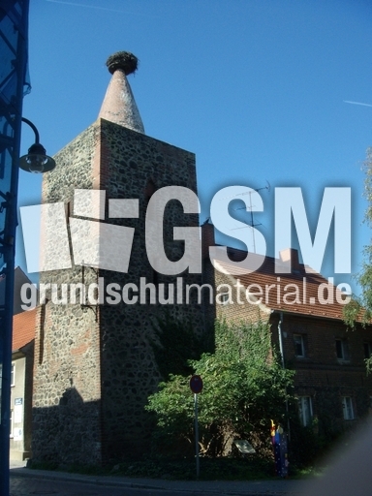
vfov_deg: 49.0
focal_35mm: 38
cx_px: 186
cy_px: 248
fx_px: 544
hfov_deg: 37.7
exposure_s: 1/263
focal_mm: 6.4
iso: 64
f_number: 5.7
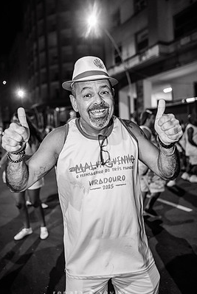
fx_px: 221
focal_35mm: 27
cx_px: 89
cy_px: 141
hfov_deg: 47.9
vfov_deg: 67.3
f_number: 1.8
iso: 2500
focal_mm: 24
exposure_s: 1/200
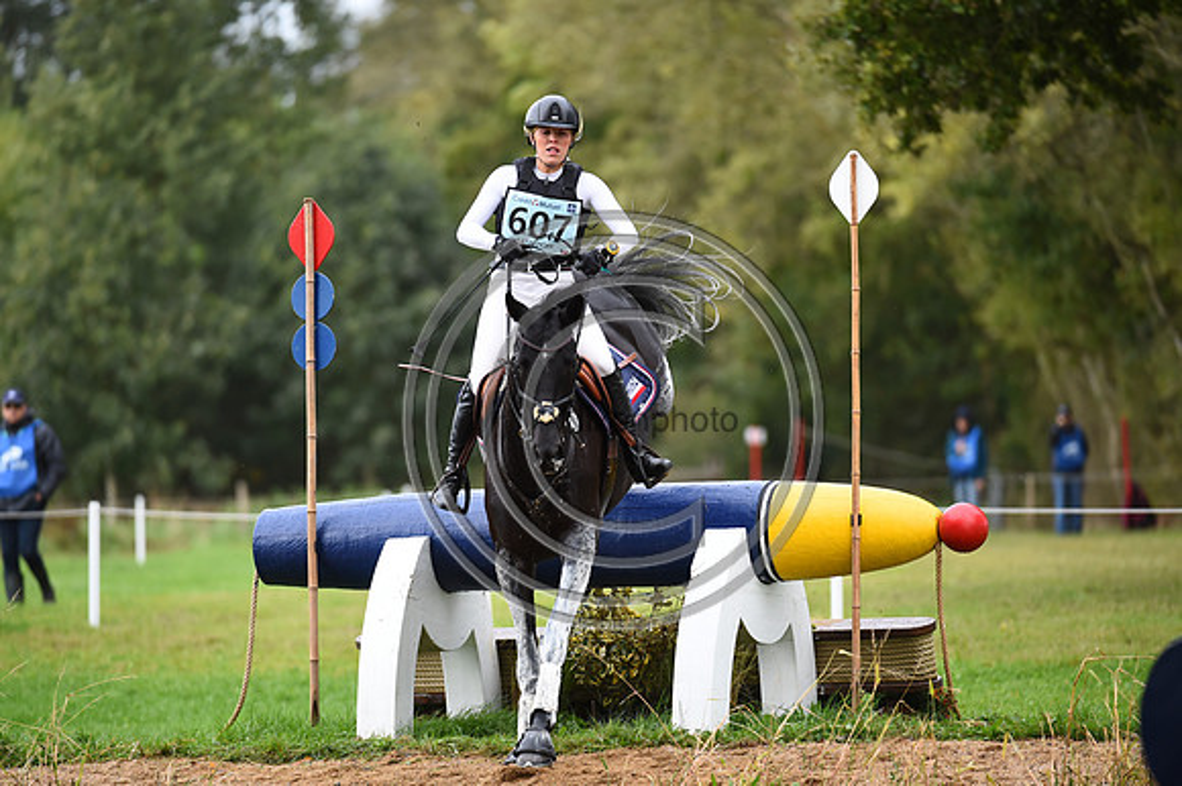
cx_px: 591
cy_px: 393
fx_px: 11157
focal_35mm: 340
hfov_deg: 6.1
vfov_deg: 4.0
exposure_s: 1/1000
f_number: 4.5
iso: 1800
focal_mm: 340
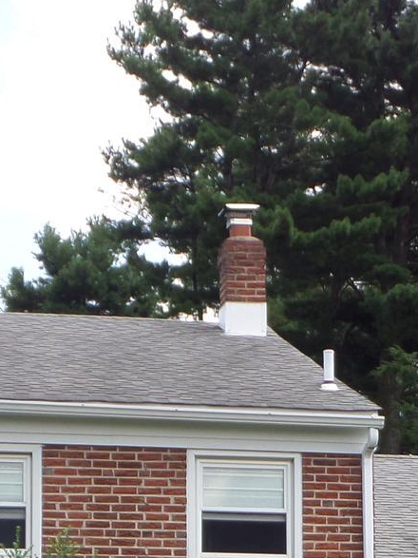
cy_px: 664
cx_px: 222
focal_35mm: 143
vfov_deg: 13.4
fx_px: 2303
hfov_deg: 10.4
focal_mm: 6.8
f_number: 3.6
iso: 100
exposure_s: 1/350
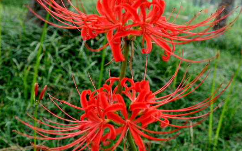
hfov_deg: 32.5
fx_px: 416
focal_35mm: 63
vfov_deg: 20.6
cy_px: 61
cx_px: 132
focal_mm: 26
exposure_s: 1/200
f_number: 8
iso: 200
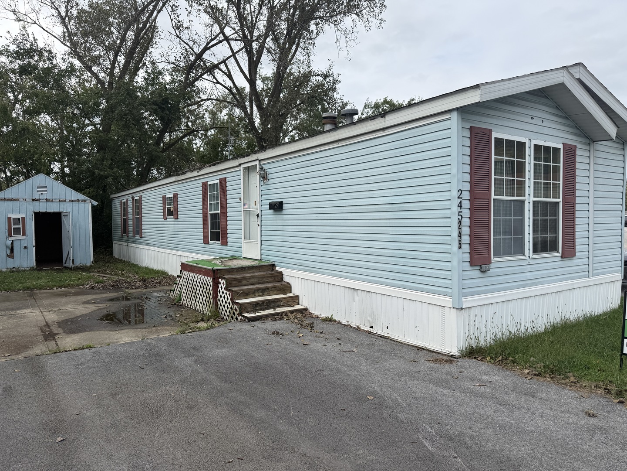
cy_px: 236
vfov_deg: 56.8
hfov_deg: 71.6
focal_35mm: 24
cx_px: 314
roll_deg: +0.3
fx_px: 435
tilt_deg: -0.2
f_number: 1.78
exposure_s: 1/3279
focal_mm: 6.76
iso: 80
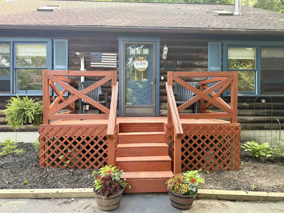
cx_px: 142
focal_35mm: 24
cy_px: 106
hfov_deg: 71.6
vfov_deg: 56.8
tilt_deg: -0.4
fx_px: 197
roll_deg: -0.2
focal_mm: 6.76
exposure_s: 1/121
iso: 50
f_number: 1.78
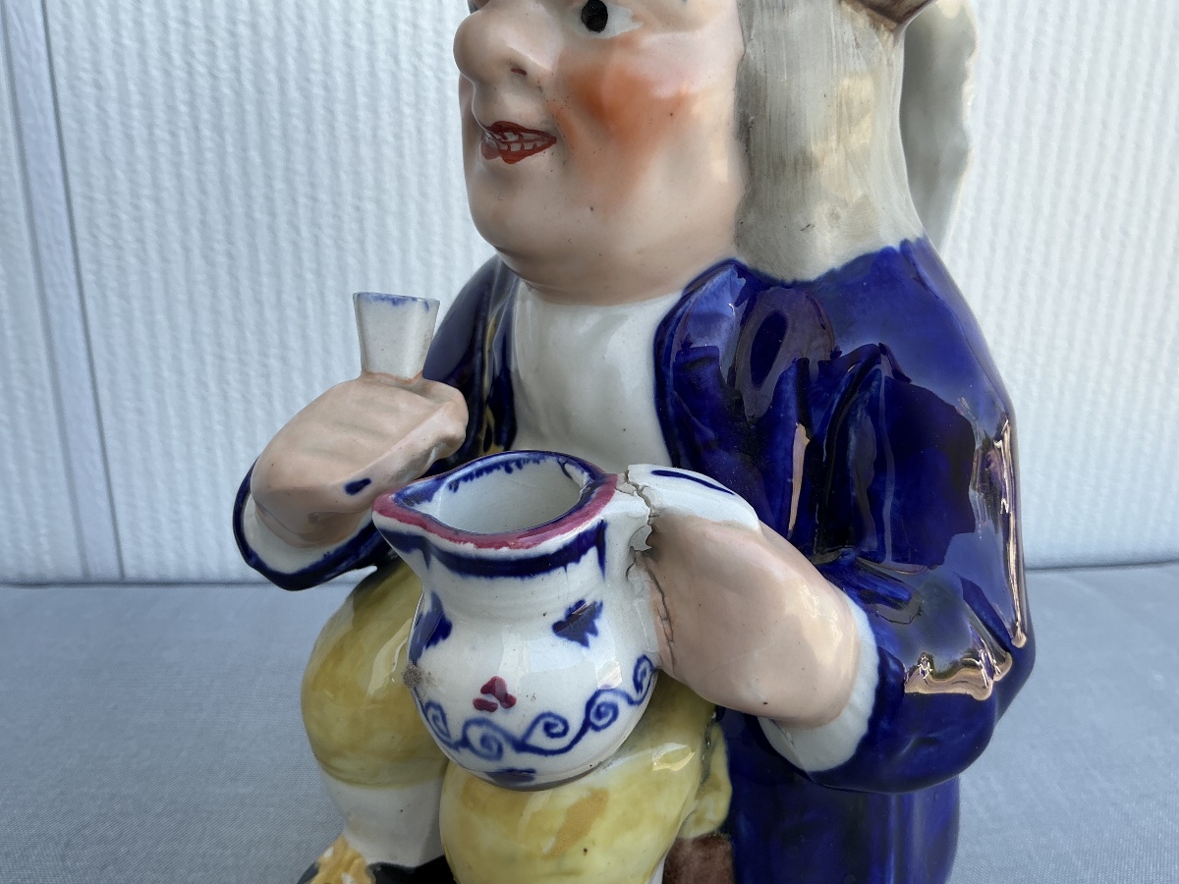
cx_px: 590
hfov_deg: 63.4
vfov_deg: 49.7
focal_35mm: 28
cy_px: 442
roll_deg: -0.6
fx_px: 954
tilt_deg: -18.7
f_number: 1.8
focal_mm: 3
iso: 16
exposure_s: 1/133
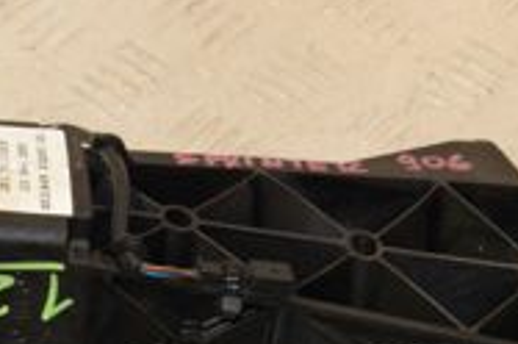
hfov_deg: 13.1
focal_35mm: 154
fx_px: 2212
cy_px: 308
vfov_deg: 8.8
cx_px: -30
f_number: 6.3
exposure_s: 1/200
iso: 800
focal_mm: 30
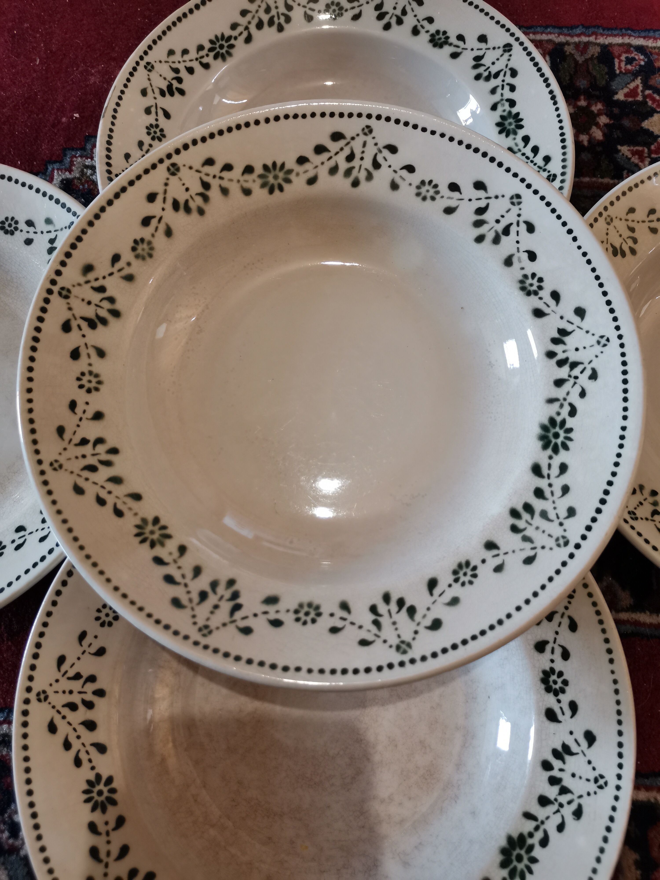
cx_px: 330
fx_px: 661
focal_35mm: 26
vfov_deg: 67.3
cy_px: 440
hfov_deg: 53.1
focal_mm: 4.75
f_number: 1.8
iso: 400
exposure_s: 1/33.3
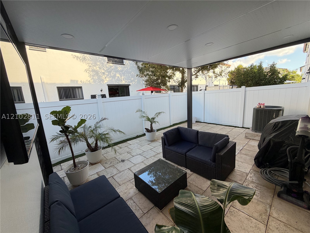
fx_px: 125
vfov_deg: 85.7
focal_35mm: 14
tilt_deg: -11.0
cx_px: 155
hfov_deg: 102.1
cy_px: 116
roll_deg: +4.2
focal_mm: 2.22
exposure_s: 1/171
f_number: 2.2
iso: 50
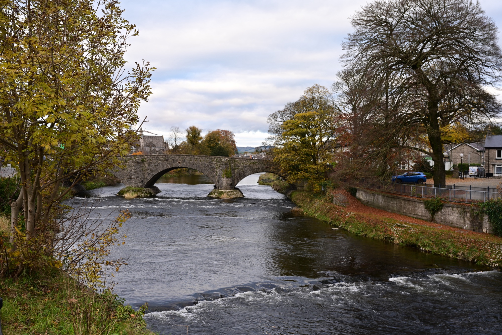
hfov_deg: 53.1
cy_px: 168
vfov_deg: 36.9
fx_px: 502
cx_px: 251
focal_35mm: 36
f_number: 5
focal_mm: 36
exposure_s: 1/100
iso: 100
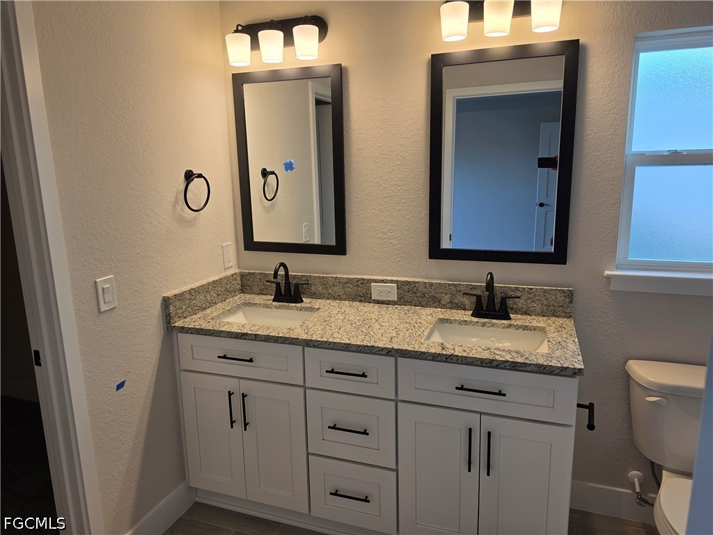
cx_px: 356
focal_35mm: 23
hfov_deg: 73.9
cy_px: 268
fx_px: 474
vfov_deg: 58.9
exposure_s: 1/120
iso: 20
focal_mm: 6.5
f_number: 1.4
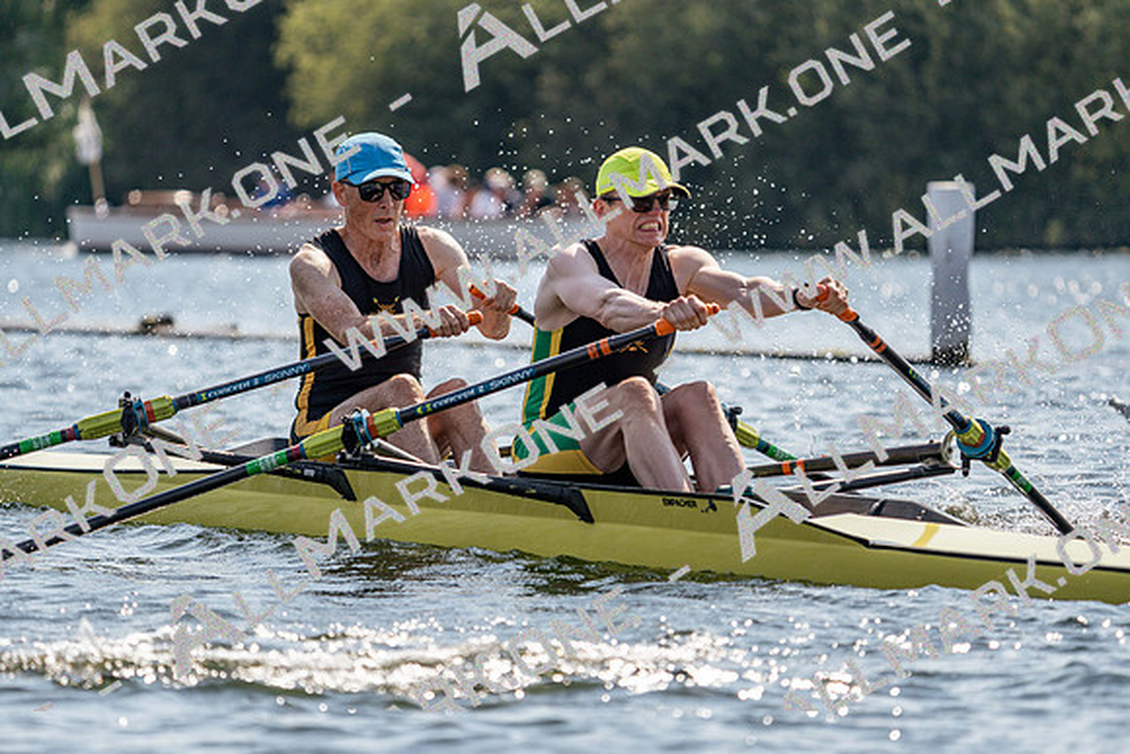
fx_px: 9136
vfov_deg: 4.7
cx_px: 565
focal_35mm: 291
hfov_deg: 7.1
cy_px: 377
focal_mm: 291
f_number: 5.6
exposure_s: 1/1600
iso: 200
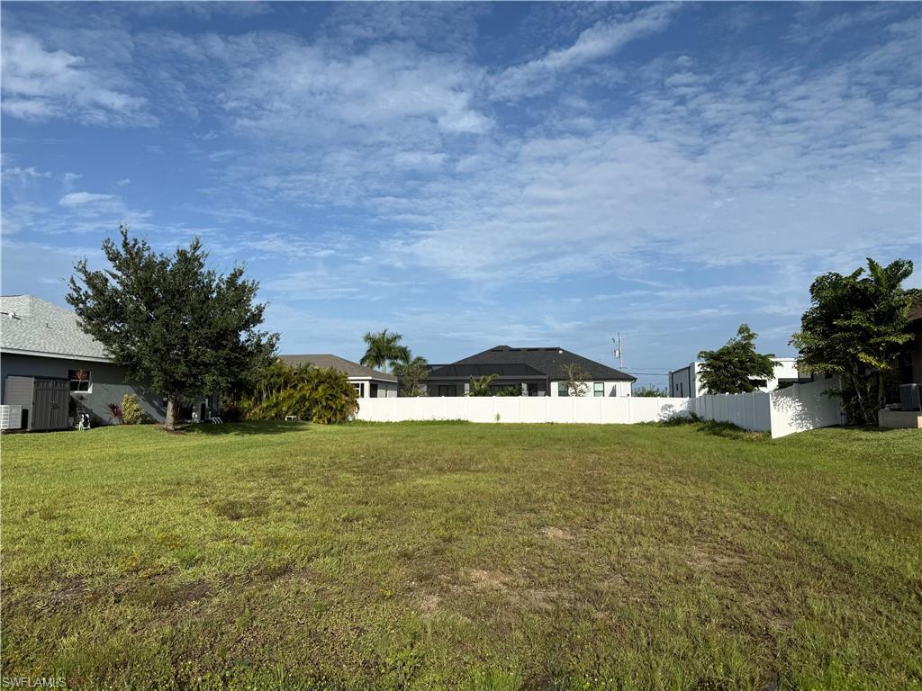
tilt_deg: +6.1
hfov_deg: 71.6
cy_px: 346
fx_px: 639
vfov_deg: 56.8
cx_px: 461
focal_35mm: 24
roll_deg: +0.1
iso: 80
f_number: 1.78
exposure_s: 1/6711
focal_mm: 6.76
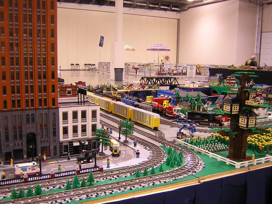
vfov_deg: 39.7
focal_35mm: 36
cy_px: 102
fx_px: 283
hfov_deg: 51.4
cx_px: 136
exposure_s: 1/8.5
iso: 100
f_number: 2.6
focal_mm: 4.7
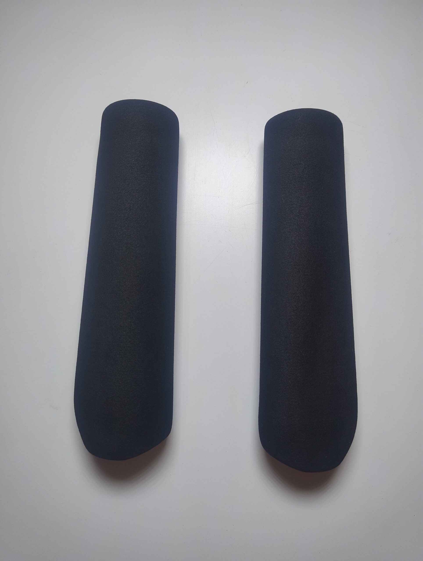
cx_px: 212
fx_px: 390
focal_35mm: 24
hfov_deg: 56.9
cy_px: 280
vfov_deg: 71.5
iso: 100
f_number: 1.8
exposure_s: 1/124
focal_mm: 5.56
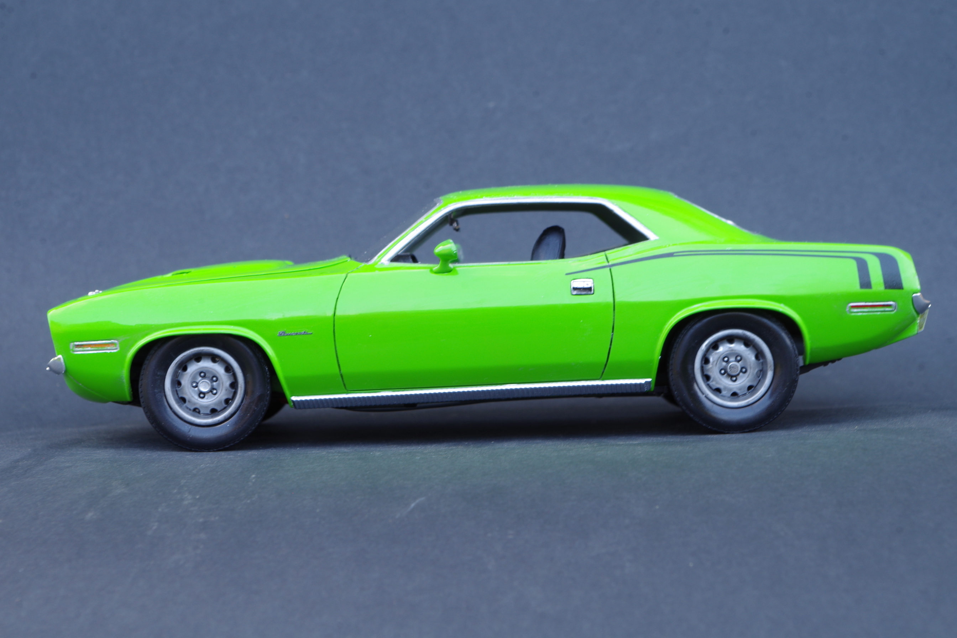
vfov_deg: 16.7
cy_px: 319
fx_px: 2180
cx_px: 478
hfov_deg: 24.8
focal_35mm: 82
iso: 100
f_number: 13
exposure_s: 1/5
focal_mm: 55
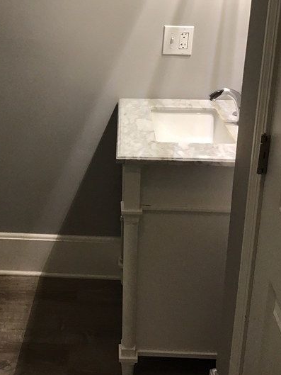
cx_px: 91
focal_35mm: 45
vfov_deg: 41.3
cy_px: 112
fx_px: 487
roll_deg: +1.4
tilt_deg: -18.5
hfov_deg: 31.9
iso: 100
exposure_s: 1/30
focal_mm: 3.3
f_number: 2.4
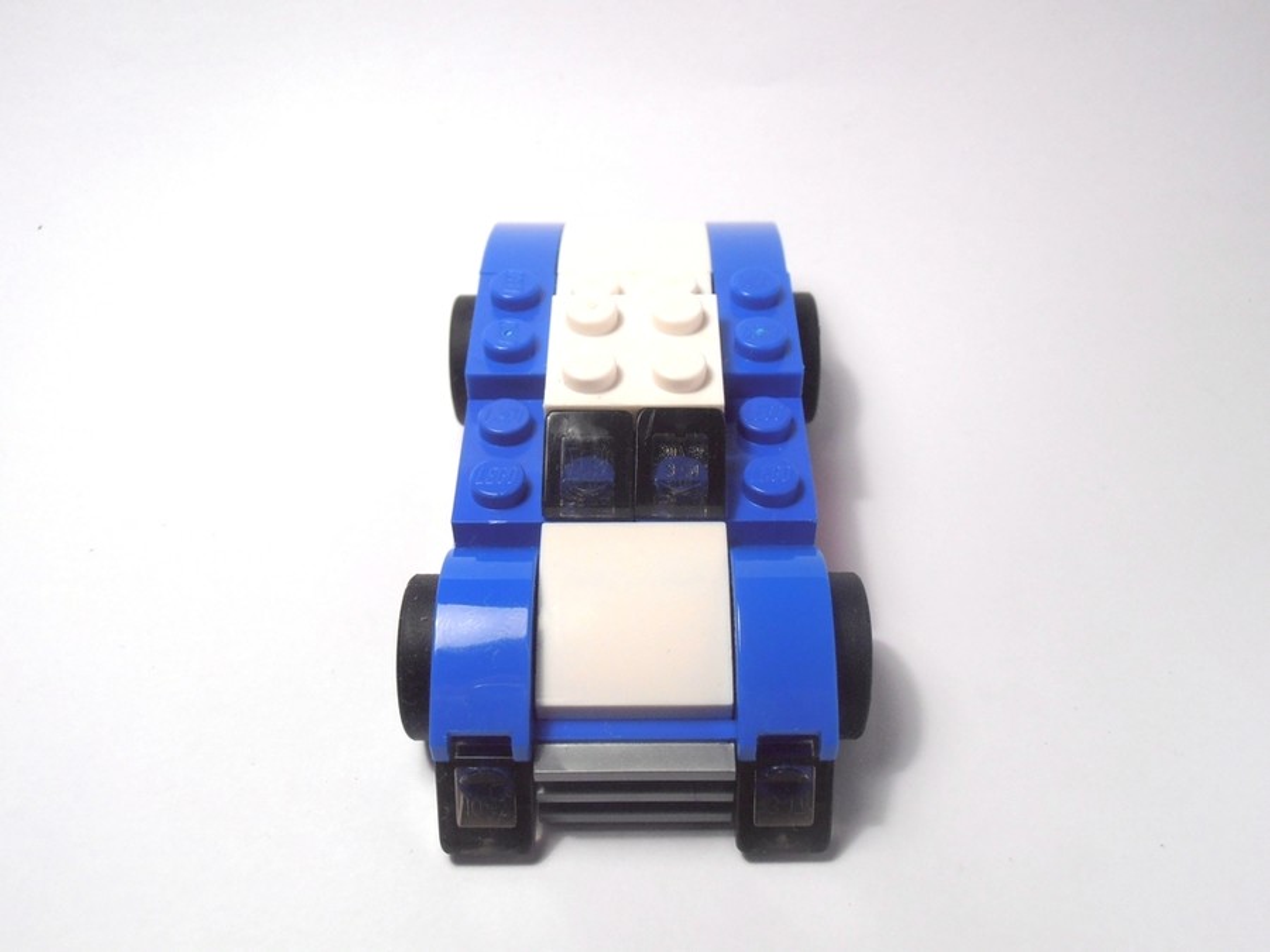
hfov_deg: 50.1
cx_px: 635
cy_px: 476
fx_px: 1357
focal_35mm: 37
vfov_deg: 38.7
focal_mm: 6.61
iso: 80
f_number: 3.9
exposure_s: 1/60
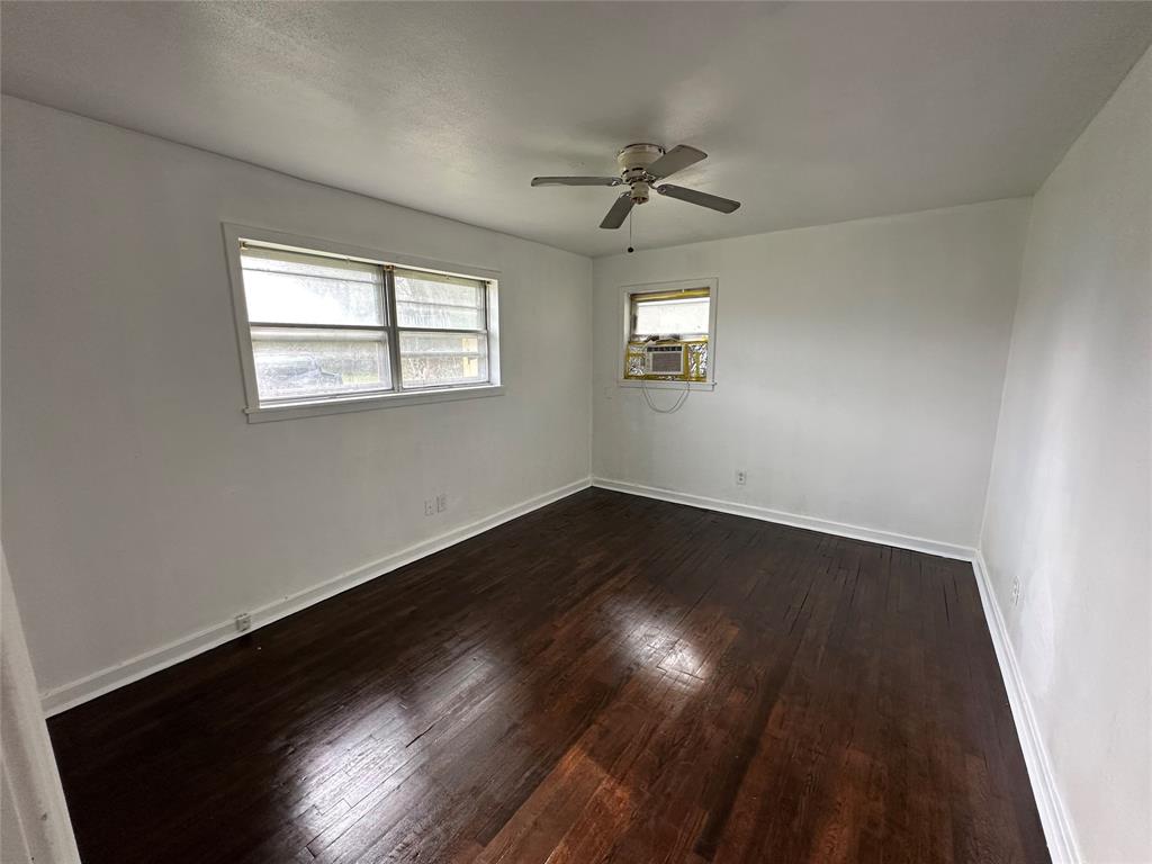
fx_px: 466
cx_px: 576
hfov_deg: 102.1
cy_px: 432
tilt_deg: -9.9
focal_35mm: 14
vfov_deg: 85.7
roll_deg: +0.4
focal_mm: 2.22
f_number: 2.2
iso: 200
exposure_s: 1/120
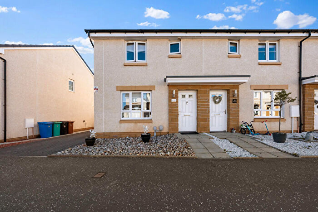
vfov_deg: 85.5
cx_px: 159
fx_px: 115
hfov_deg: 108.3
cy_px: 106
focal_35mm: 13
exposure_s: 1/2000
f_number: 8
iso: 1250
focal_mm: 13
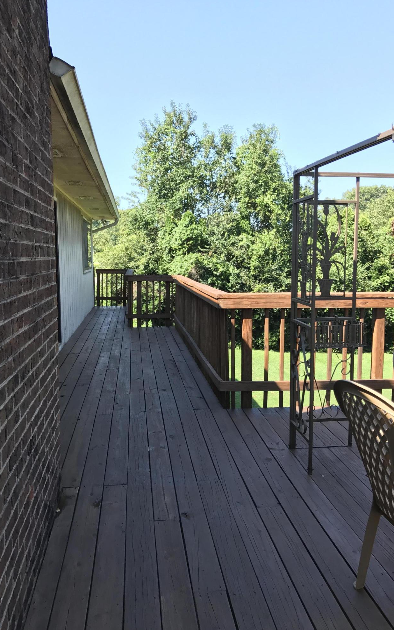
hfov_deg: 41.8
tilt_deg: -5.1
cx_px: 200
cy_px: 315
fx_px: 515
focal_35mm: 30
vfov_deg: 62.9
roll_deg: +2.0
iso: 20
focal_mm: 3.99
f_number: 1.8
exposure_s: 1/465
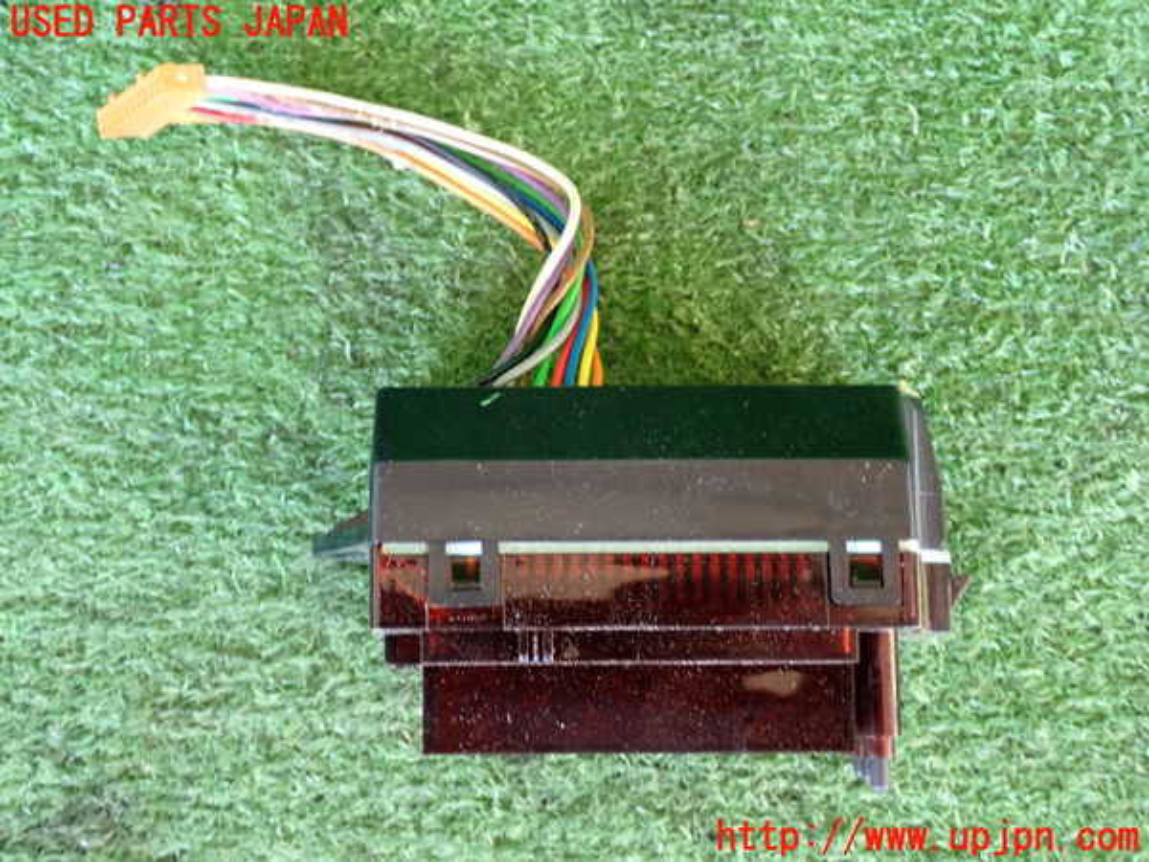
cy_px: 431
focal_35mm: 47
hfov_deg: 40.4
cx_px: 574
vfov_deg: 30.9
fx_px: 1560
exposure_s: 1/30
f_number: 3.1
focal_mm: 8.4
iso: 800
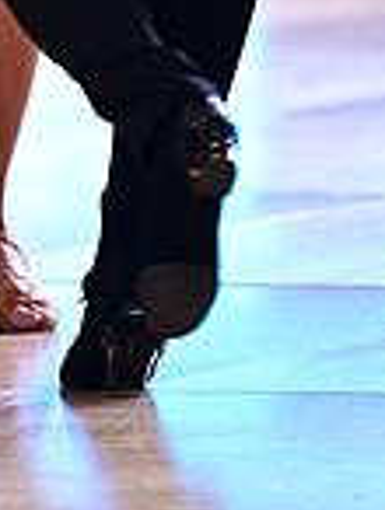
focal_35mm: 763
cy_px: -314
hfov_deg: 2.0
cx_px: 77
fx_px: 11282
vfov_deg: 2.6
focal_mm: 200
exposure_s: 1/400
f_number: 2.8
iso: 2000
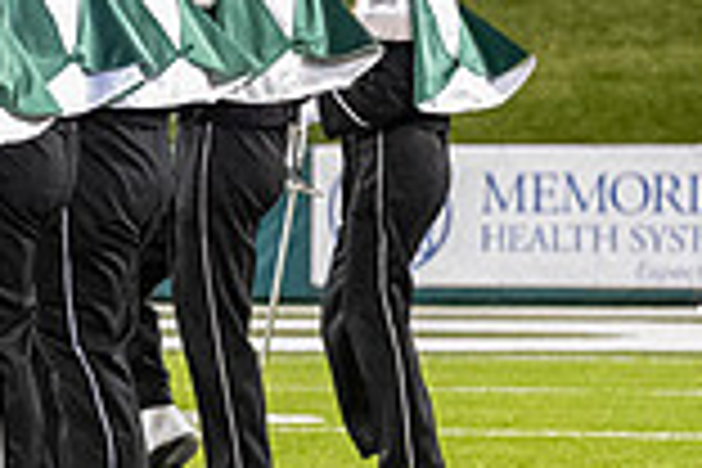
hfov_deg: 5.2
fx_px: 7682
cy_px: 176
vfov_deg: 3.5
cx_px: -450
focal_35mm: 394
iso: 6400
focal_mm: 71
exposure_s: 1/500
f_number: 2.8
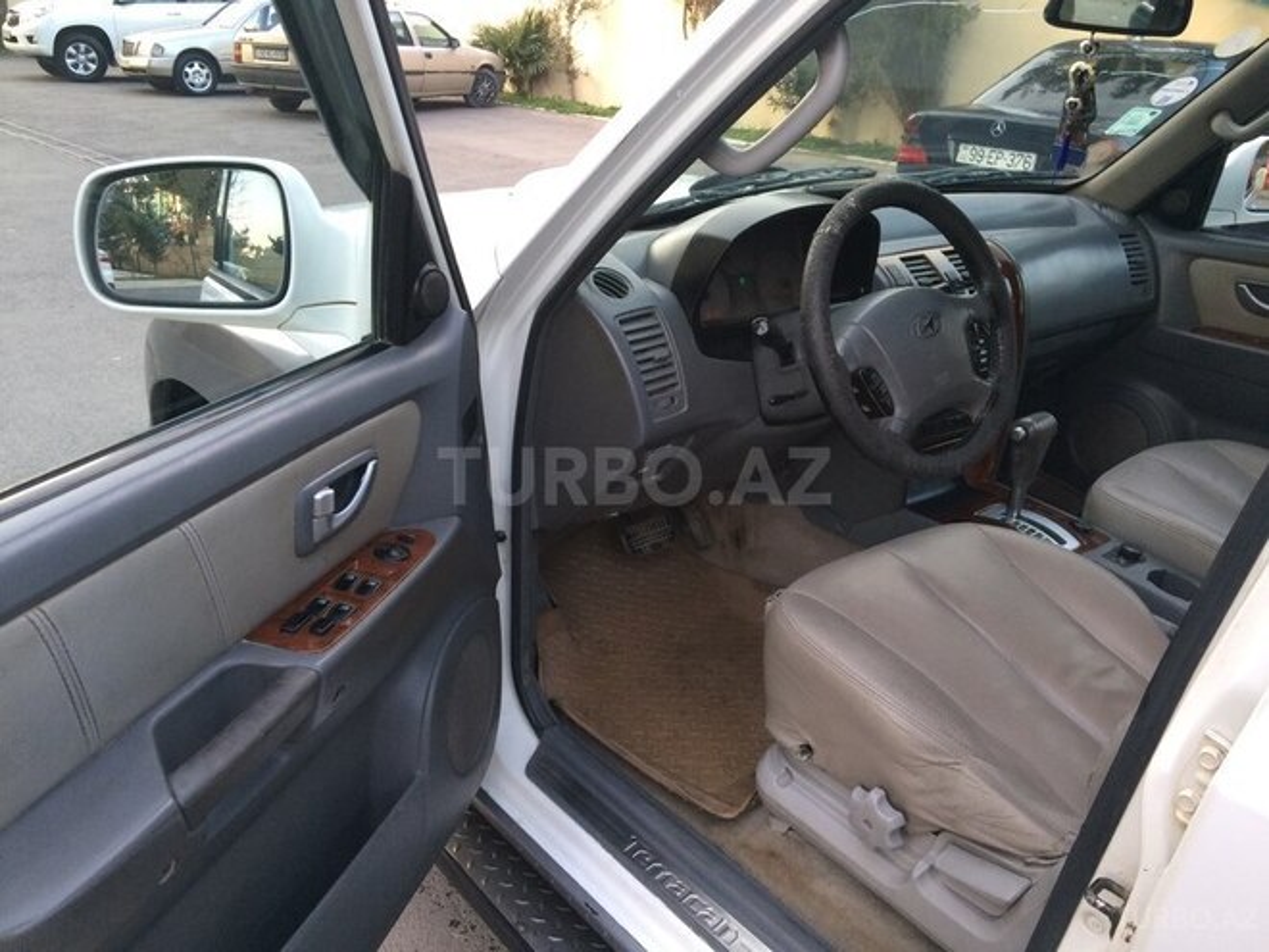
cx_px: 634
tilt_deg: -22.8
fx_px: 1063
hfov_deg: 61.7
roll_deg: -1.6
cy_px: 476
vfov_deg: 48.2
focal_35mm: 29
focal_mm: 4.15
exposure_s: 1/33
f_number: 2.2
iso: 50
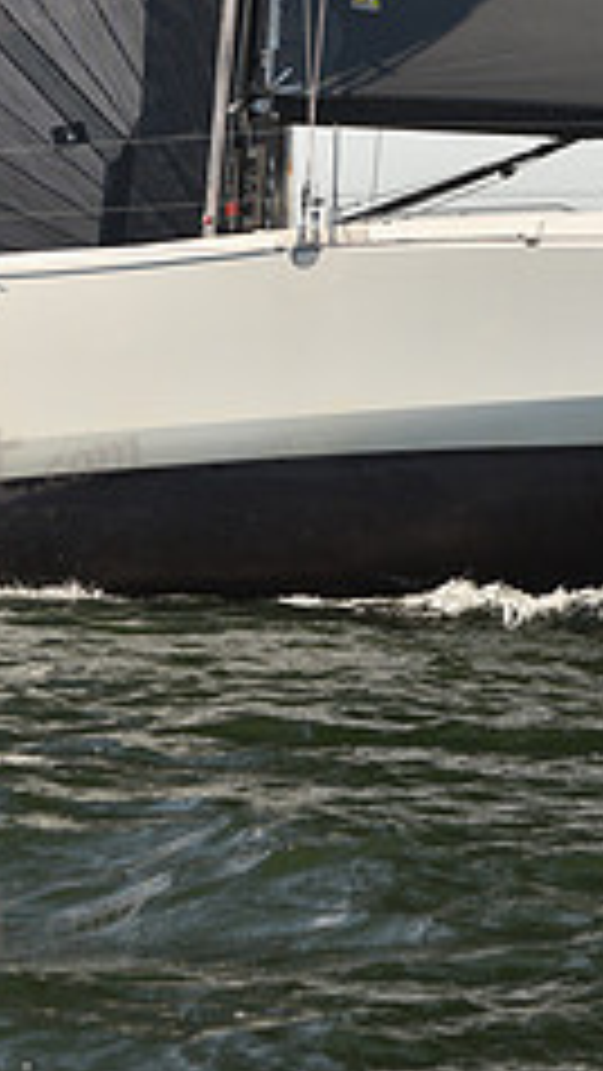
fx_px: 5084
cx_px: 378
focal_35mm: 179
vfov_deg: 12.0
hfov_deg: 6.8
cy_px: 218
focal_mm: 70
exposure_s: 1/640
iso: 250
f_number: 5.6
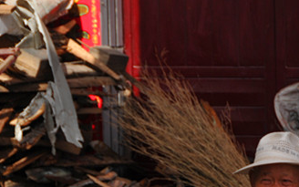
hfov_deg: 6.1
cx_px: 303
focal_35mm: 345
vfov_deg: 3.8
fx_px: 2813
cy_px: 206
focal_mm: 95
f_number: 7.1
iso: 200
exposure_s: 1/250
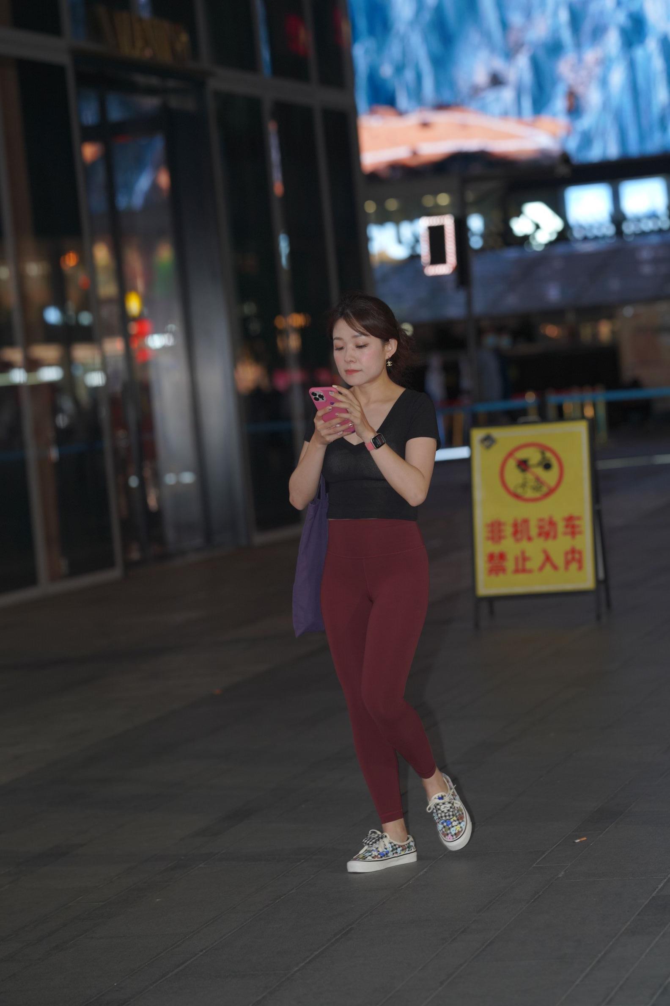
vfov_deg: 15.2
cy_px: 503
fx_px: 3768
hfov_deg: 10.2
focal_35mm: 135
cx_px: 335
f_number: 3.5
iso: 800
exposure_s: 1/200
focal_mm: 135
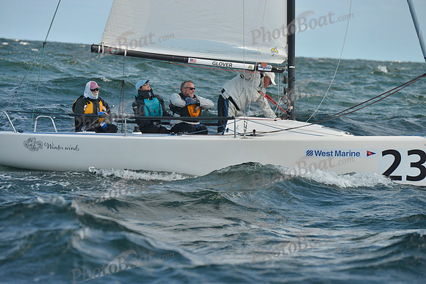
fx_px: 2249
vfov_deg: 7.2
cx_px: 213
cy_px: 142
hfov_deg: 10.8
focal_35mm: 190
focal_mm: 190
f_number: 7.1
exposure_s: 1/1600
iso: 400
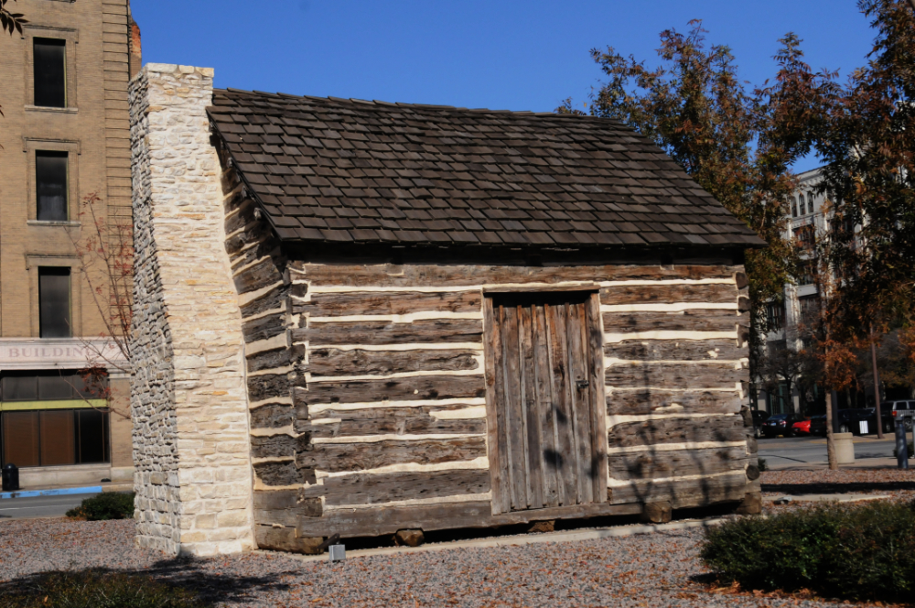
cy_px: 304
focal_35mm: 52
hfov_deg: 37.9
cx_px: 458
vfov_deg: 25.7
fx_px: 1333
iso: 800
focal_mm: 35
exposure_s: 1/2000
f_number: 8
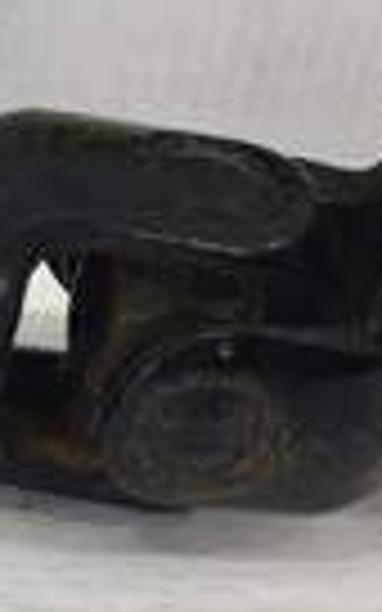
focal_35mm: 145
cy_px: 27
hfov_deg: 8.3
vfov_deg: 14.2
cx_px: -521
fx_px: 2415
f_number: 2.2
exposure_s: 1/50
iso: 25
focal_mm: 4.15
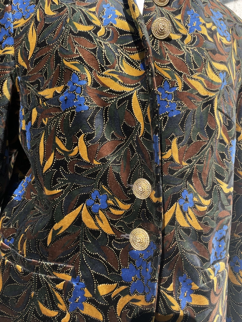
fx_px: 242
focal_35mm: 26
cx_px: 121
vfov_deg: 67.3
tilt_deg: +3.4
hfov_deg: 53.1
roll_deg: -6.0
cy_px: 161
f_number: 1.6
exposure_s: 1/1062
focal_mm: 4.2
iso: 50
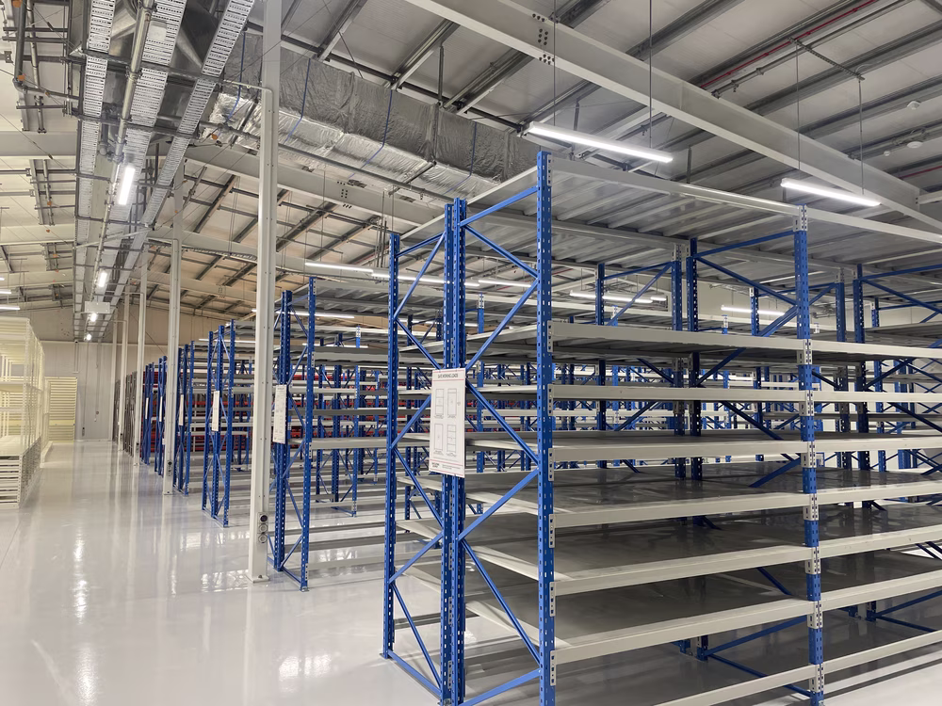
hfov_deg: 67.3
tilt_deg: +3.7
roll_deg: +0.0
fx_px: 708
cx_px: 471
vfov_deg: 53.1
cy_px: 353
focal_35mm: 26
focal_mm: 4.2
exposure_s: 1/116
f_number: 1.6
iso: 125
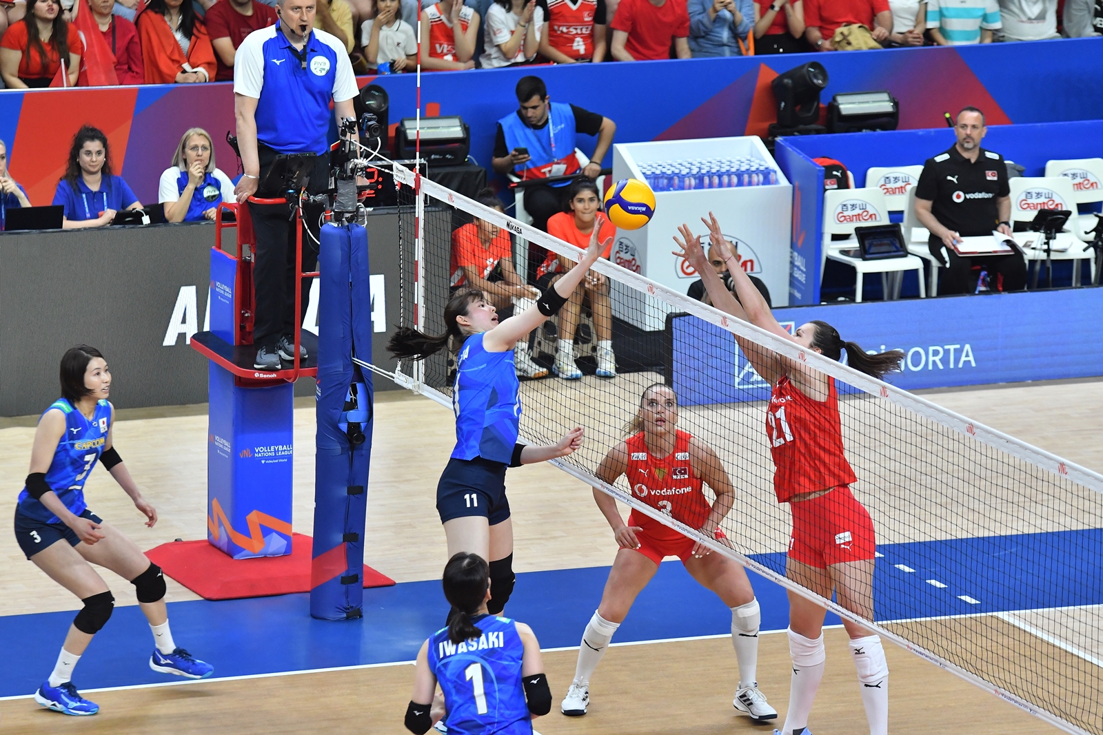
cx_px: 552
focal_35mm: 225
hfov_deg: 9.1
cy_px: 368
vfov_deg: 6.1
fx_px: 6894
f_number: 4
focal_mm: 150
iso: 2000
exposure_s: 1/1000
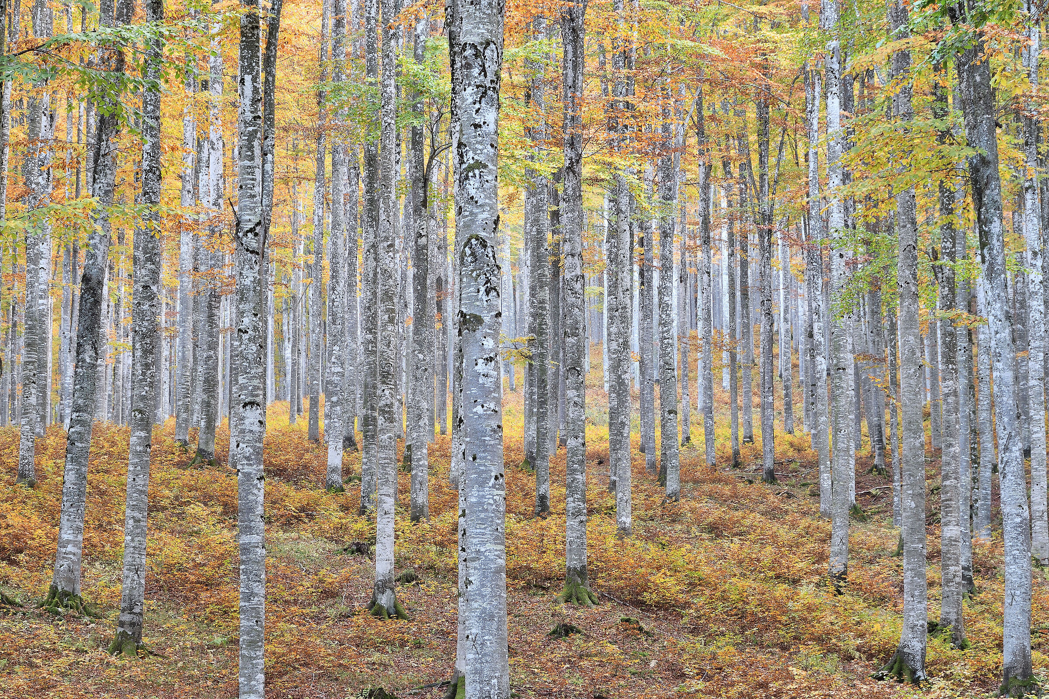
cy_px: 350
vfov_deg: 14.7
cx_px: 524
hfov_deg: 21.9
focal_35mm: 93
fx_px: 2710
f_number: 10
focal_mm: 62
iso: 100
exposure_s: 1/1.3
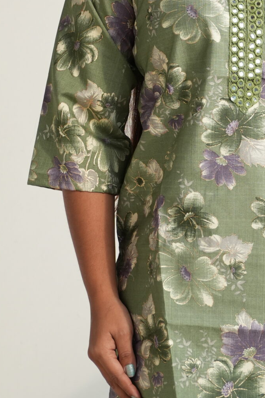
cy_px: -24
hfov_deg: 4.9
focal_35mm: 281
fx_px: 3102
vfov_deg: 7.3
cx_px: 236
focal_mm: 74
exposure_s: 1/1000
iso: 500
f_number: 4
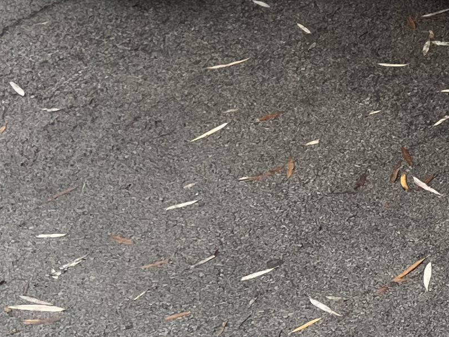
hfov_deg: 12.8
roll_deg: -1.9
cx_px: 949
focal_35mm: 131
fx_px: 1699
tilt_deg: -26.5
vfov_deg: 11.1
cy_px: -73
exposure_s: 1/121
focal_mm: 5.1
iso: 40
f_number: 1.6
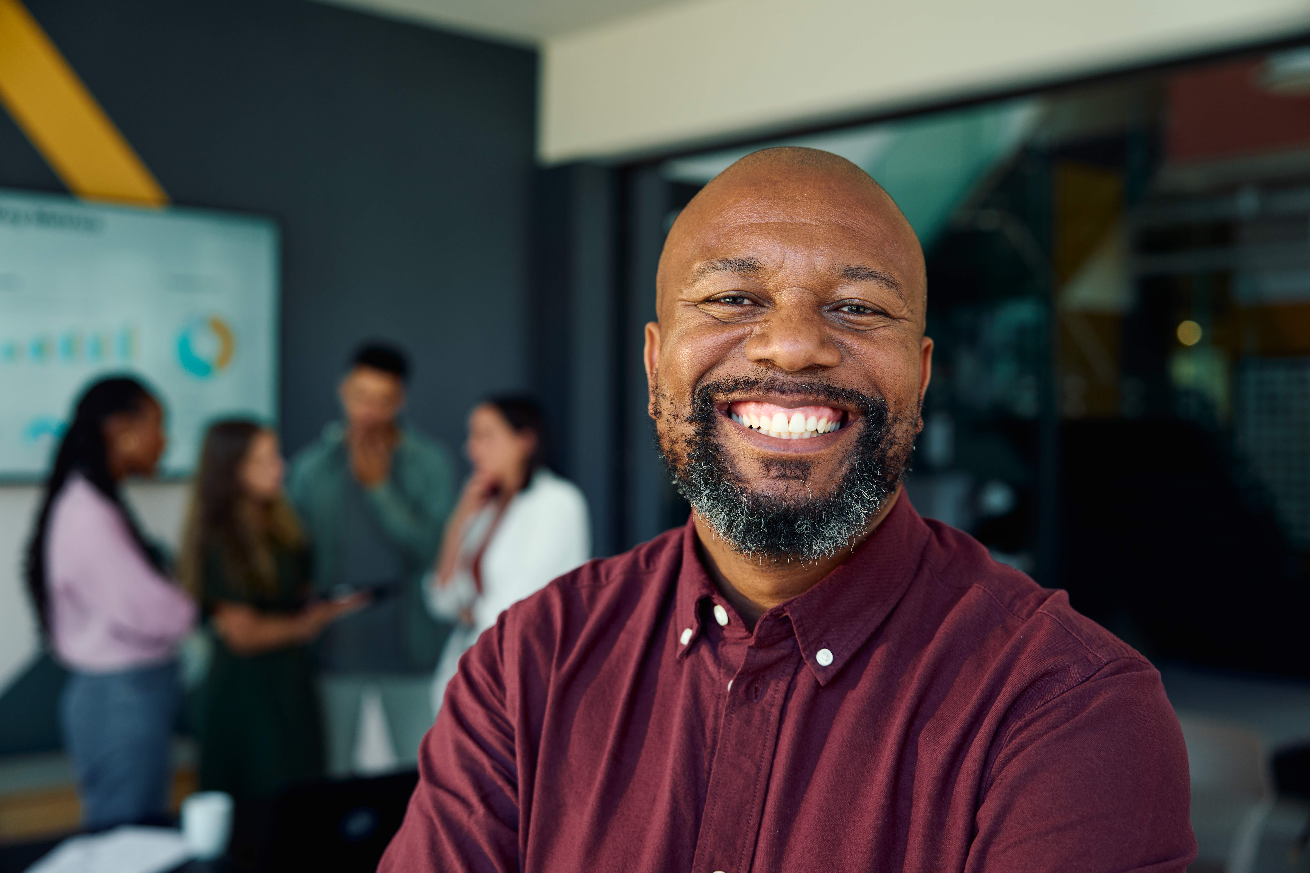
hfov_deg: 47.4
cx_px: 655
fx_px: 1492
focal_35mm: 41
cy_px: 436
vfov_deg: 32.6
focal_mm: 41
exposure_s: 1/160
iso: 100
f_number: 2.8
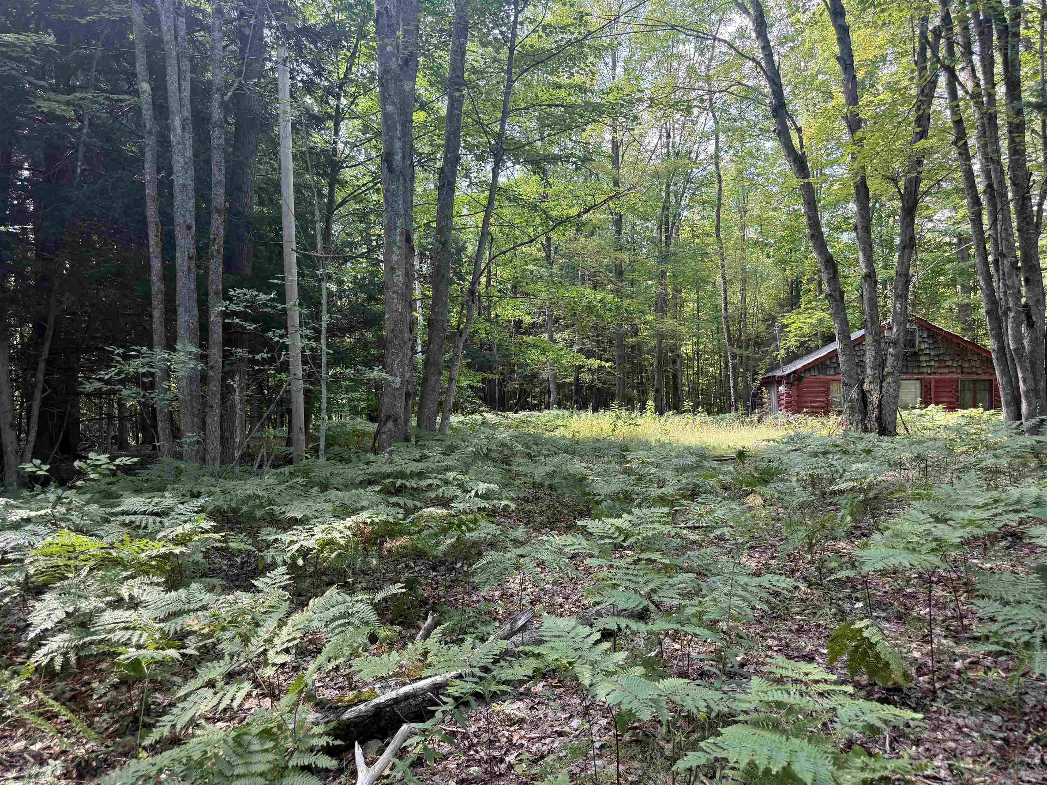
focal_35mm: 24
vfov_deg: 56.8
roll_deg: +0.4
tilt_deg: +1.1
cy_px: 392
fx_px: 726
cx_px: 524
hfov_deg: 71.6
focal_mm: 6.76
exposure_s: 1/252
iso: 100
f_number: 1.78
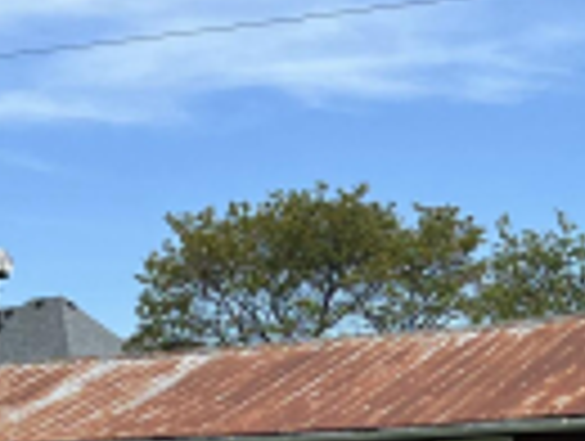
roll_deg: +1.3
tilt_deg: +4.0
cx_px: 380
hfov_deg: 14.8
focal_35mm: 133
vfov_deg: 11.0
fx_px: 2252
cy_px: 486
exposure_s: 1/3257
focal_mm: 5.7
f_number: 1.5
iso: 50
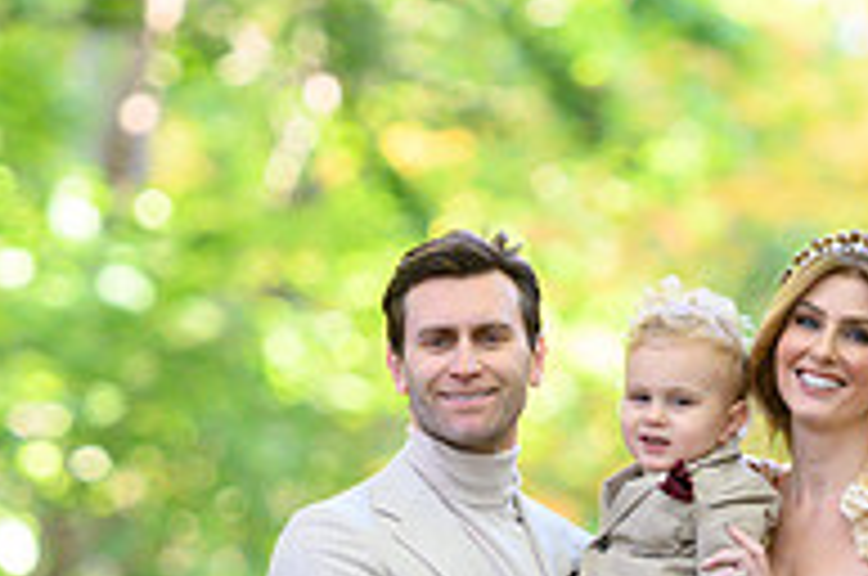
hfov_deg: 4.2
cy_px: 414
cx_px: 468
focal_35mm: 497
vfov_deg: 2.8
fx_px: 11963
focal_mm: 165
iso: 1600
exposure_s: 1/200
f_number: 3.2
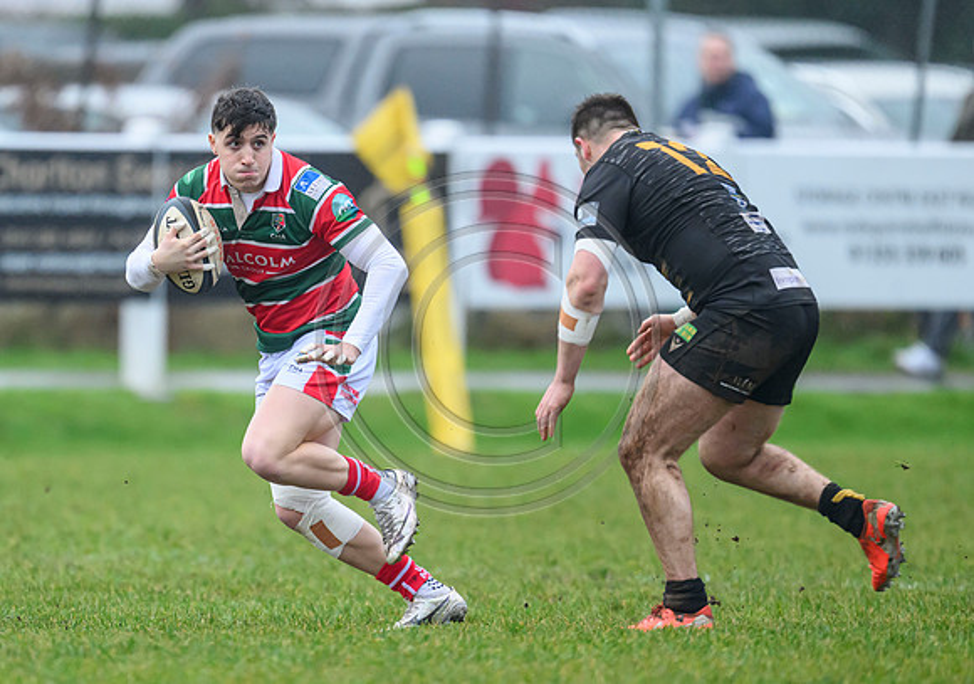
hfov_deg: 2.5
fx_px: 22229
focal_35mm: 808
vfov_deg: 1.8
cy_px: 378
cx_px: 359
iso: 2500
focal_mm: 560
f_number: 4
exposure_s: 1/1250
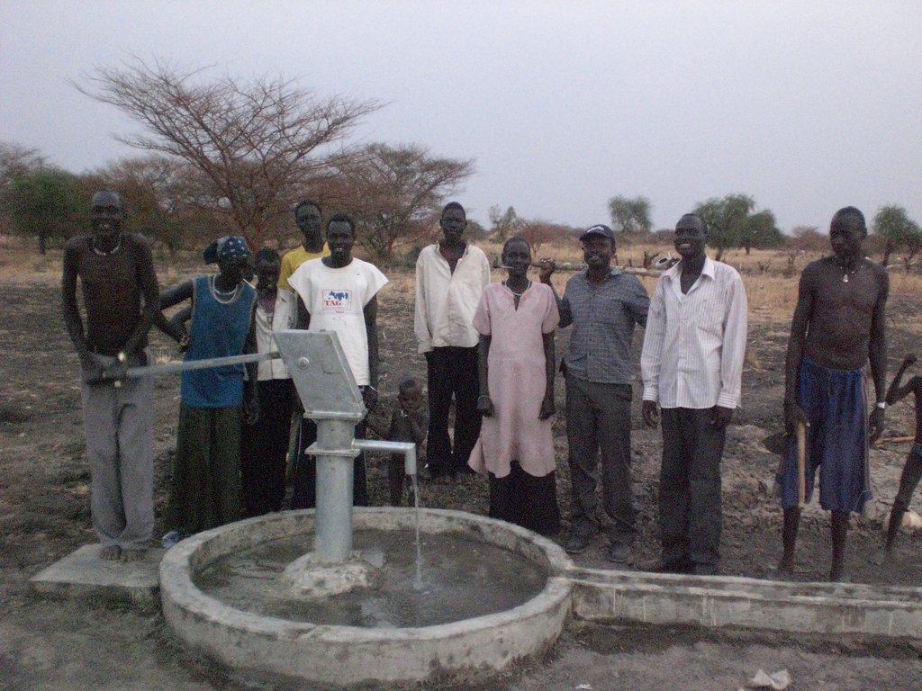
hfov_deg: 49.0
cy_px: 346
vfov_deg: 37.7
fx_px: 1012
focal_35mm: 38
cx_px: 461
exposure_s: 1/60
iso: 800
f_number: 3.1
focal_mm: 6.3
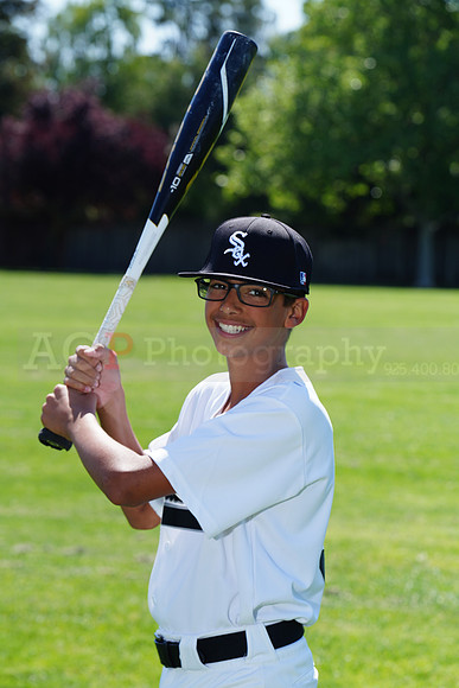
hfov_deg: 8.5
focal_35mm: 161
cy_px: 344
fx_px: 3077
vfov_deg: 12.8
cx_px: 230
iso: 200
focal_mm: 161
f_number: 9
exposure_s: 1/250
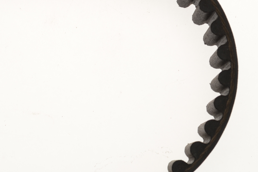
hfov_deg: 18.3
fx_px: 796
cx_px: 67
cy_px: 72
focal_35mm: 111
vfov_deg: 12.3
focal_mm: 38
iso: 200
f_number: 11
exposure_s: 1/10
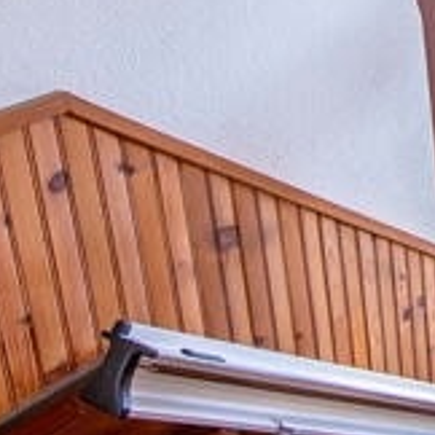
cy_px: -9
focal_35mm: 63
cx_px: 569
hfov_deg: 23.9
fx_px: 896
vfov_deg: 25.8
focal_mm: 10
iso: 800
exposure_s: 1/10
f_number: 5
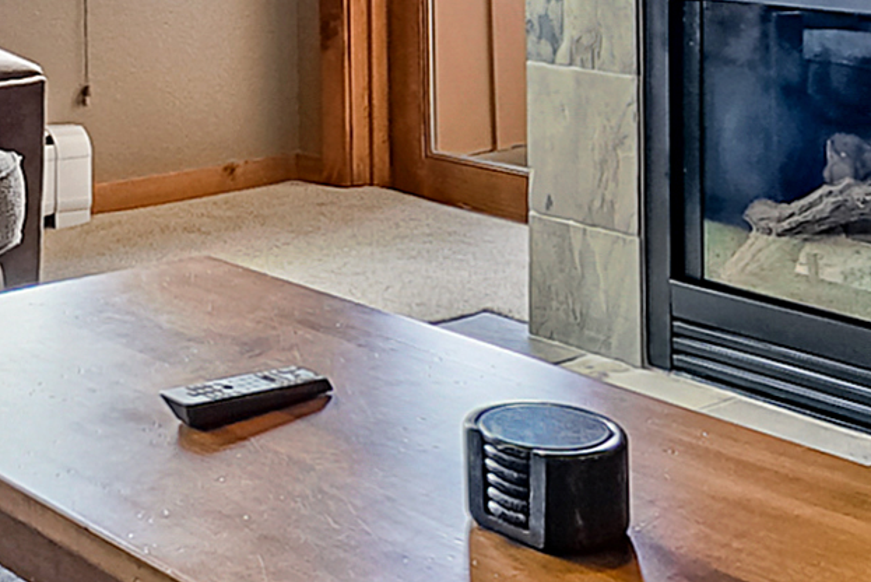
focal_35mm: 67
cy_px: -165
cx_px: 15
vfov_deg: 18.9
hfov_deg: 28.4
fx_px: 1622
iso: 80
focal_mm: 10
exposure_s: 1/10
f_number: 22
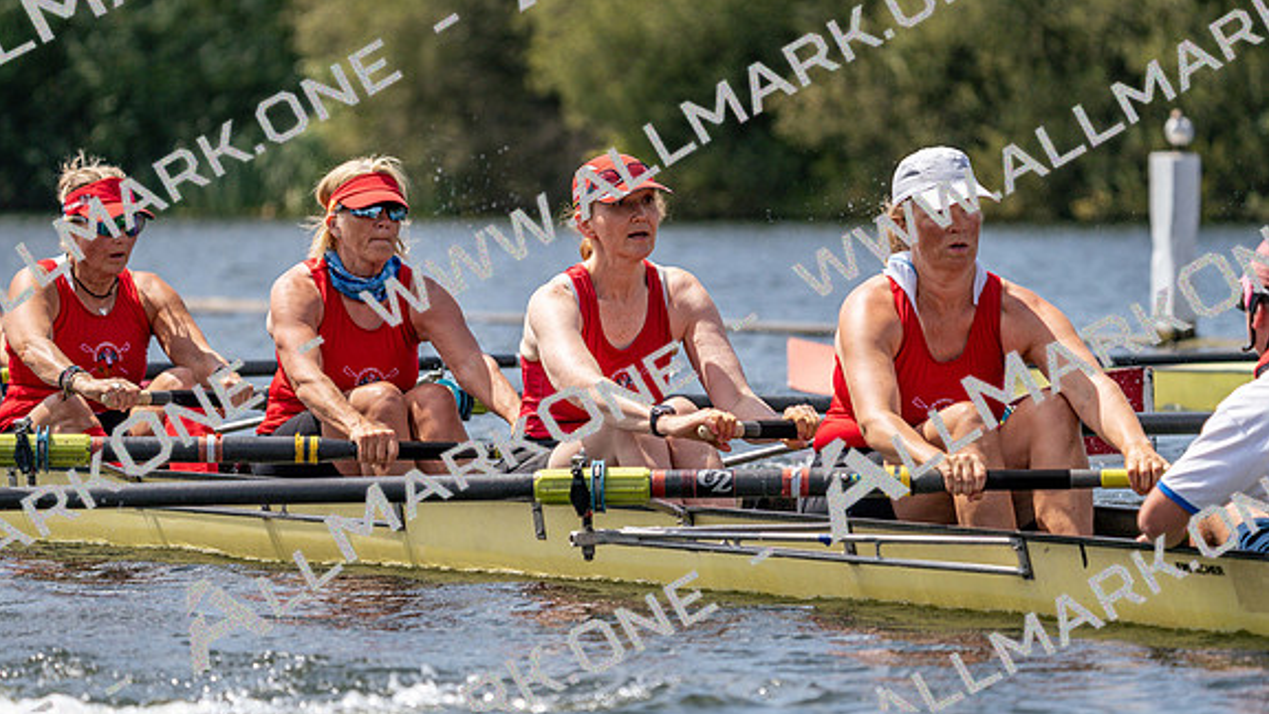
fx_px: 9825
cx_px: 632
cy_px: 334
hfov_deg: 7.4
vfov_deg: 4.2
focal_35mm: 292
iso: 320
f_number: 5.6
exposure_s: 1/2000
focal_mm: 277
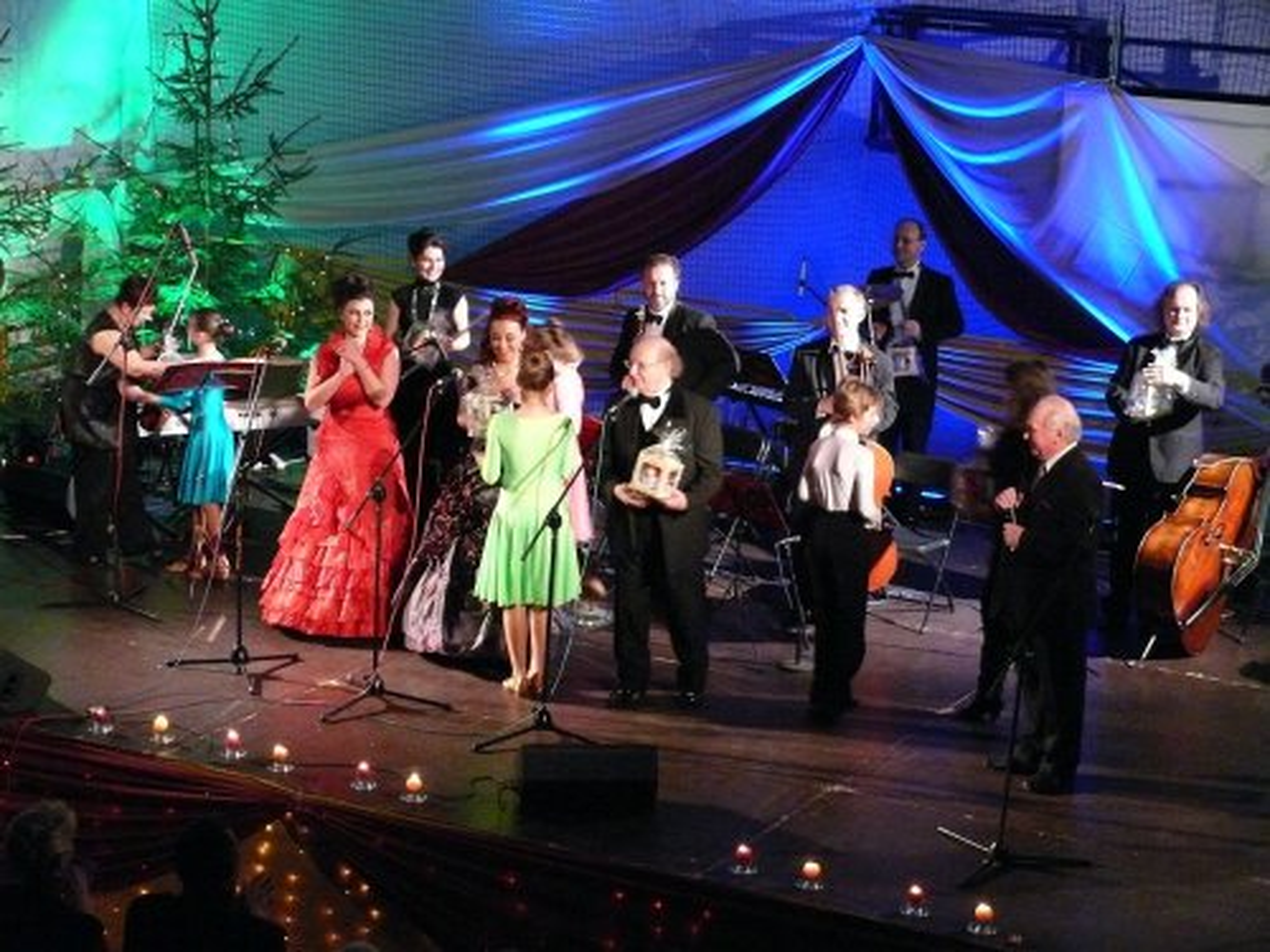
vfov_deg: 18.7
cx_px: 635
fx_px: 2898
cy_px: 476
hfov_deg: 24.7
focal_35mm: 79
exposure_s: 1/20
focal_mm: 16.7
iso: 800
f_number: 3.2
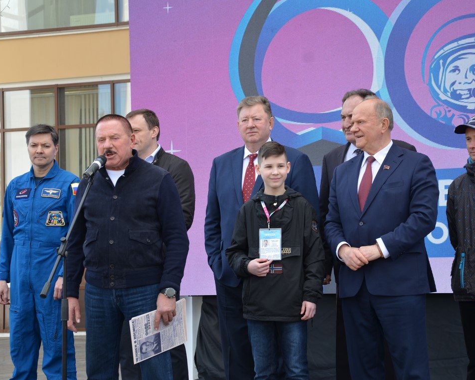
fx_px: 1490
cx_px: 261
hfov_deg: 18.1
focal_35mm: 106
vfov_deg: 14.5
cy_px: 191
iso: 200
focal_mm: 62
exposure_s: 1/200
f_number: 7.1
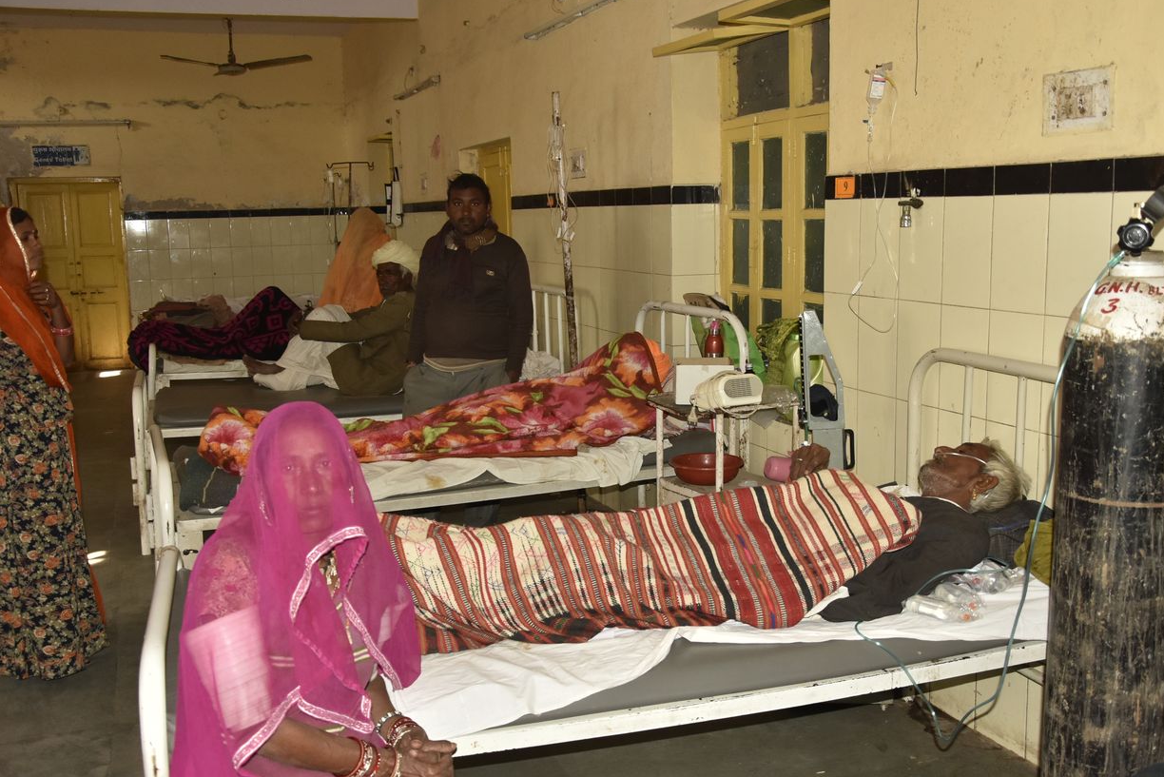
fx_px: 1100
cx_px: 583
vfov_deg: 38.9
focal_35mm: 34
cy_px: 387
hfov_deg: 55.8
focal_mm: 22
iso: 800
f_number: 5
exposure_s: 1/100
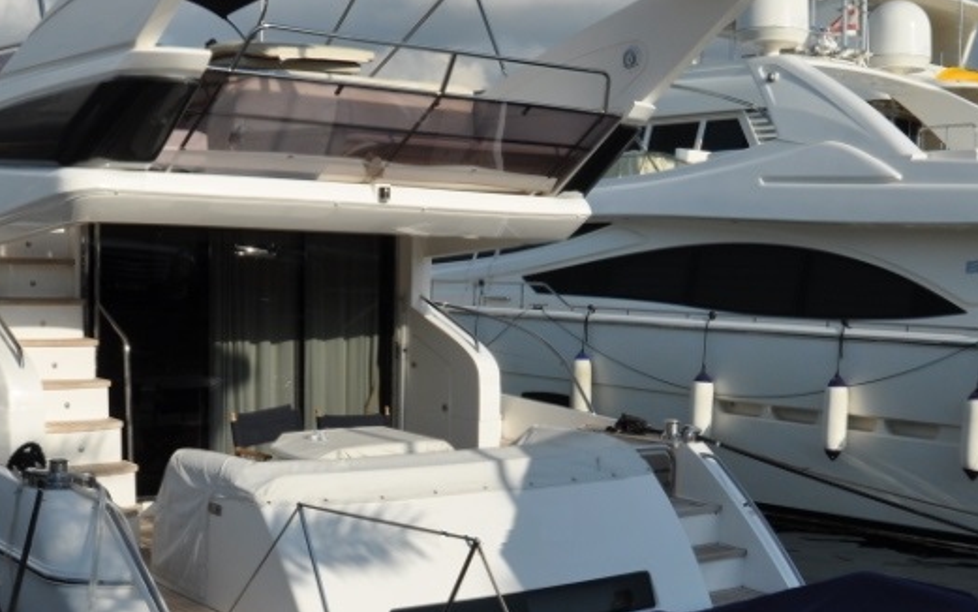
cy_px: 383
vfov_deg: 23.9
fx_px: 1440
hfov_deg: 37.5
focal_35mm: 54
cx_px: 509
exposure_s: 1/125
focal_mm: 18
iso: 200
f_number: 11
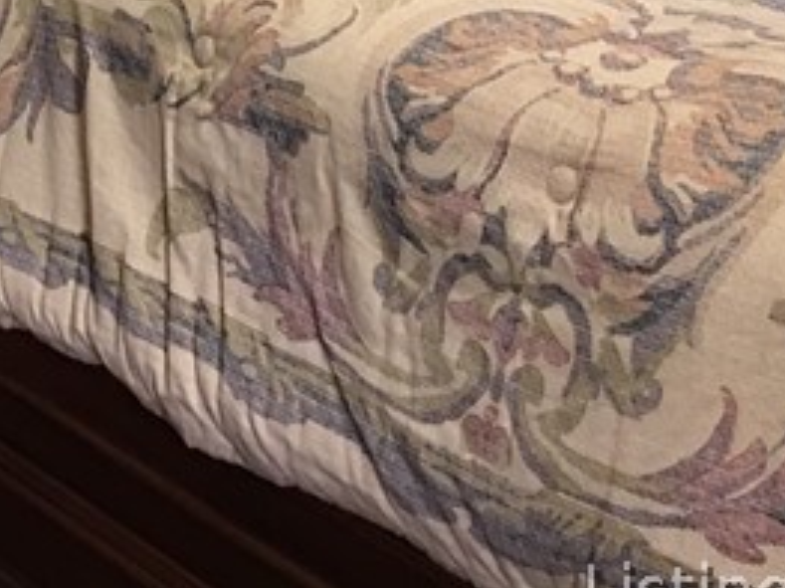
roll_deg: -0.2
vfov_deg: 11.9
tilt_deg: -2.8
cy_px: -507
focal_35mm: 113
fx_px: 2561
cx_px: -6
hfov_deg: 17.0
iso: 64
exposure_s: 1/15
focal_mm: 4.15
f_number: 2.2
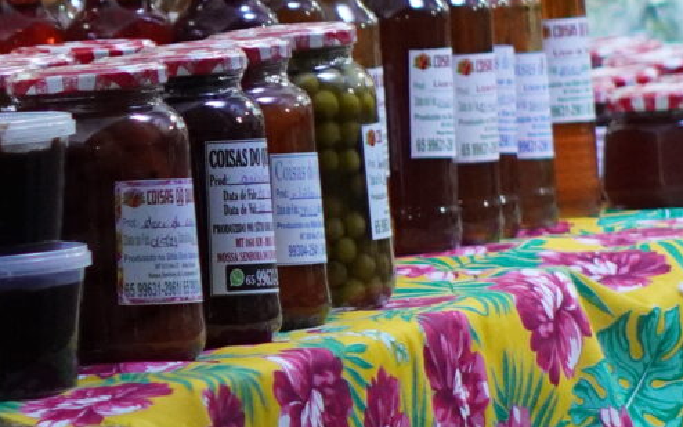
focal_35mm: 396
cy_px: 60
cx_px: -962
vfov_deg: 3.3
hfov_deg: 5.1
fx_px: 7373
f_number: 2.5
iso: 1600
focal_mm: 50
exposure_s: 1/160
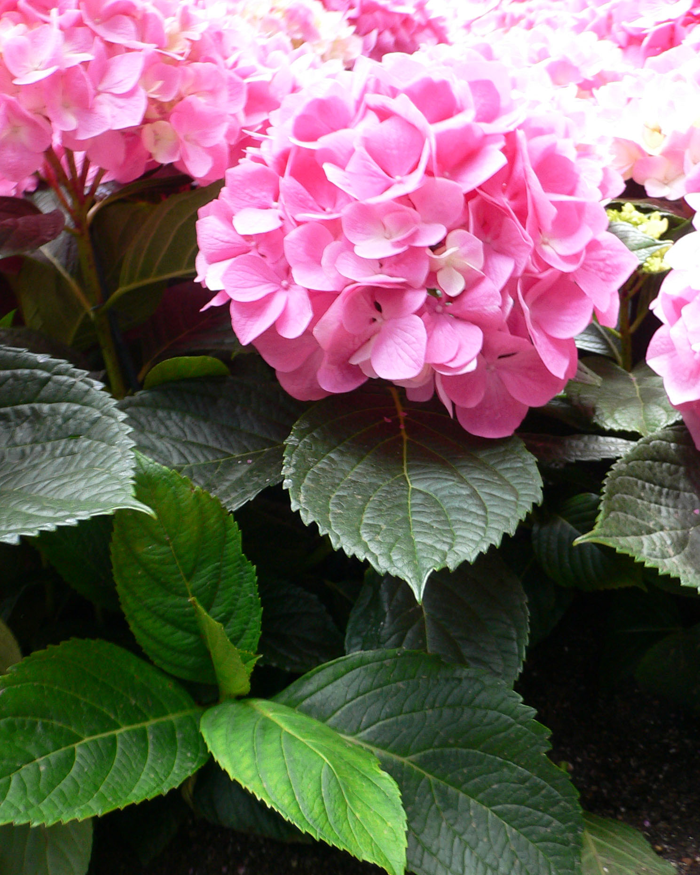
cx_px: 352
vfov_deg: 49.0
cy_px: 407
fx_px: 958
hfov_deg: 40.1
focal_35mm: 37
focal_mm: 4.6
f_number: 2.8
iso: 100
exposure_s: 1/30
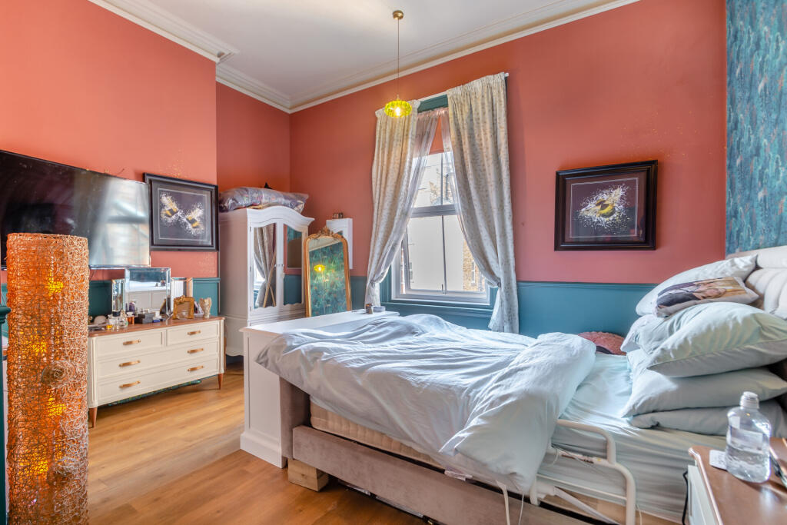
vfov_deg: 77.3
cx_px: 394
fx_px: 328
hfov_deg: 100.4
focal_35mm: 15
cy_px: 262
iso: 100
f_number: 7.1
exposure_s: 1/8
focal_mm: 10
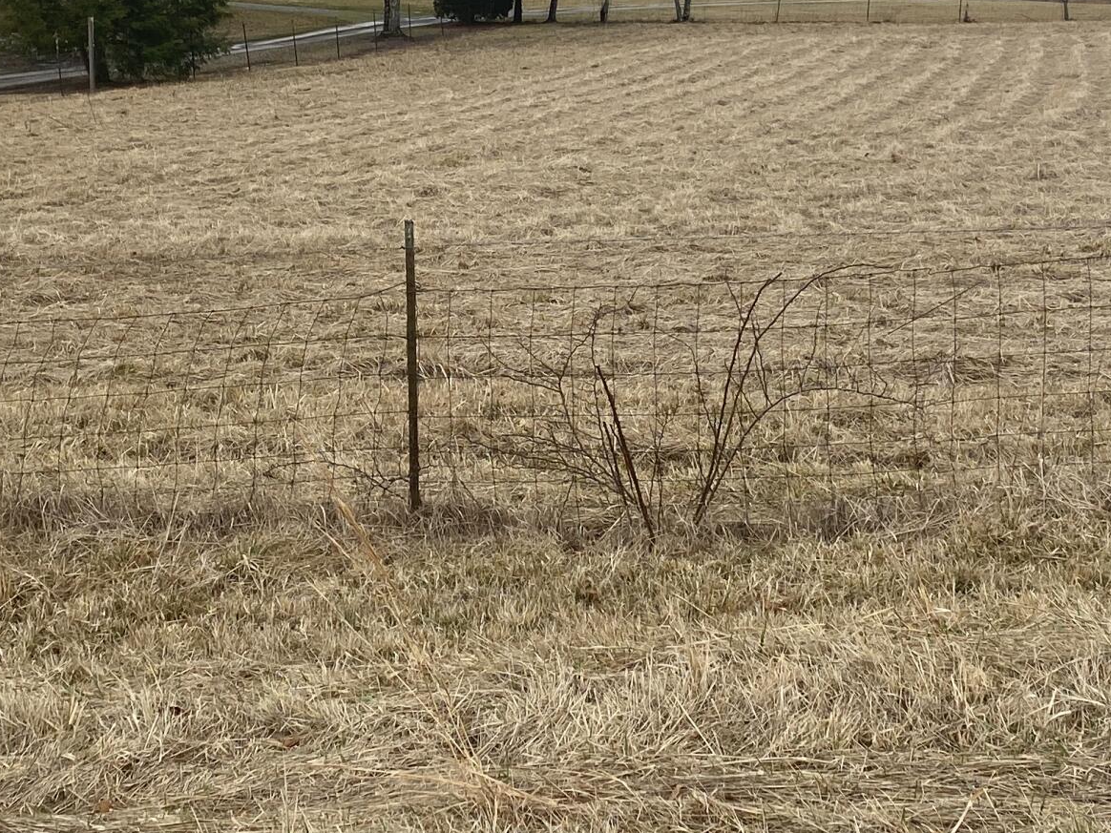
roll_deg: -1.0
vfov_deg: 21.6
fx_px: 2150
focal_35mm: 67
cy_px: 133
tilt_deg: -3.5
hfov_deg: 29.0
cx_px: 553
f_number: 1.8
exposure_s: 1/822
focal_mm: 4.25
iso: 32
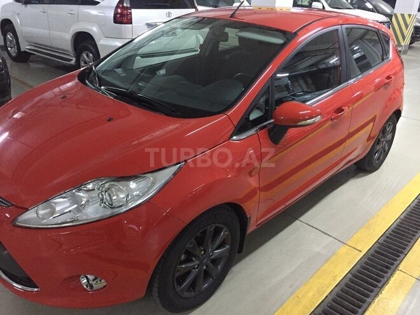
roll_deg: -3.6
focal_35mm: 29
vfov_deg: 48.2
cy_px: 158
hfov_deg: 61.7
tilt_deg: -24.4
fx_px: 352
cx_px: 210
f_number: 2.2
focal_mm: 4.15
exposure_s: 1/17
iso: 250
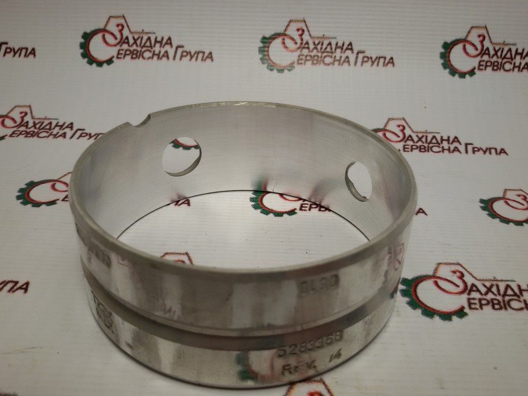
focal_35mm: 31
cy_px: 198
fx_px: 473
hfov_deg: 58.4
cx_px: 264
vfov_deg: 45.4
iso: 40
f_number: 2.4
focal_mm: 2.93
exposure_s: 1/133
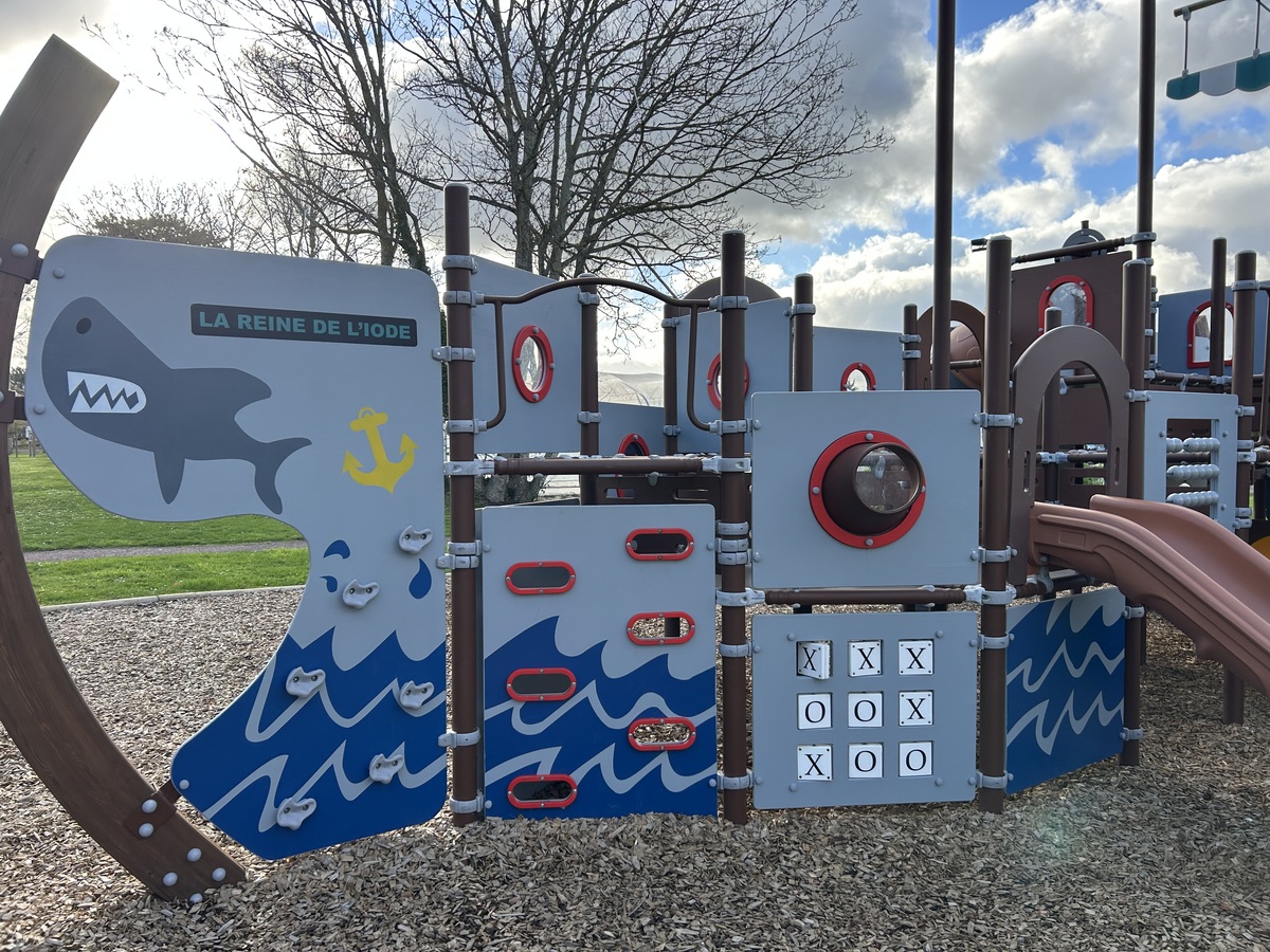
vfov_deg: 53.1
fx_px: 954
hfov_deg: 67.3
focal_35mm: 26
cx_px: 635
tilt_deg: -2.8
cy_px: 476
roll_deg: -0.2
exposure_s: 1/1029
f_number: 1.5
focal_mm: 5.7
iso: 50
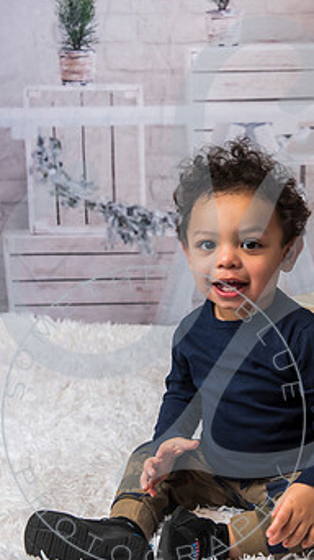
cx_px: 227
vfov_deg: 33.8
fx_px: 919
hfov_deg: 19.3
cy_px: 293
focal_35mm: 62
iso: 500
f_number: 4.5
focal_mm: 45
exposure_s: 1/125
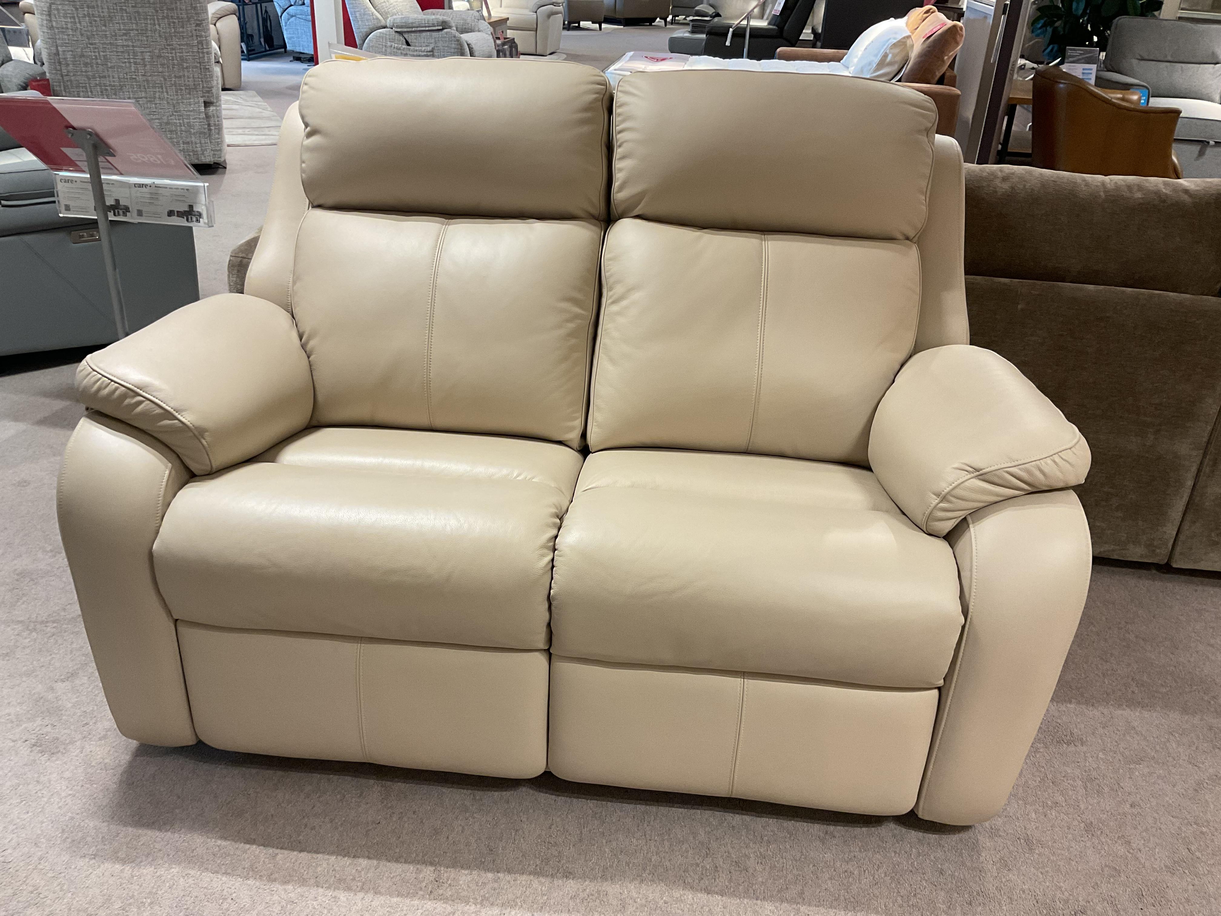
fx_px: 1023
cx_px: 610
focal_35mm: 29
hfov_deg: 61.7
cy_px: 458
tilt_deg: -27.9
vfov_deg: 48.2
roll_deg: -2.3
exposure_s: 1/60
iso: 80
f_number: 1.8
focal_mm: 3
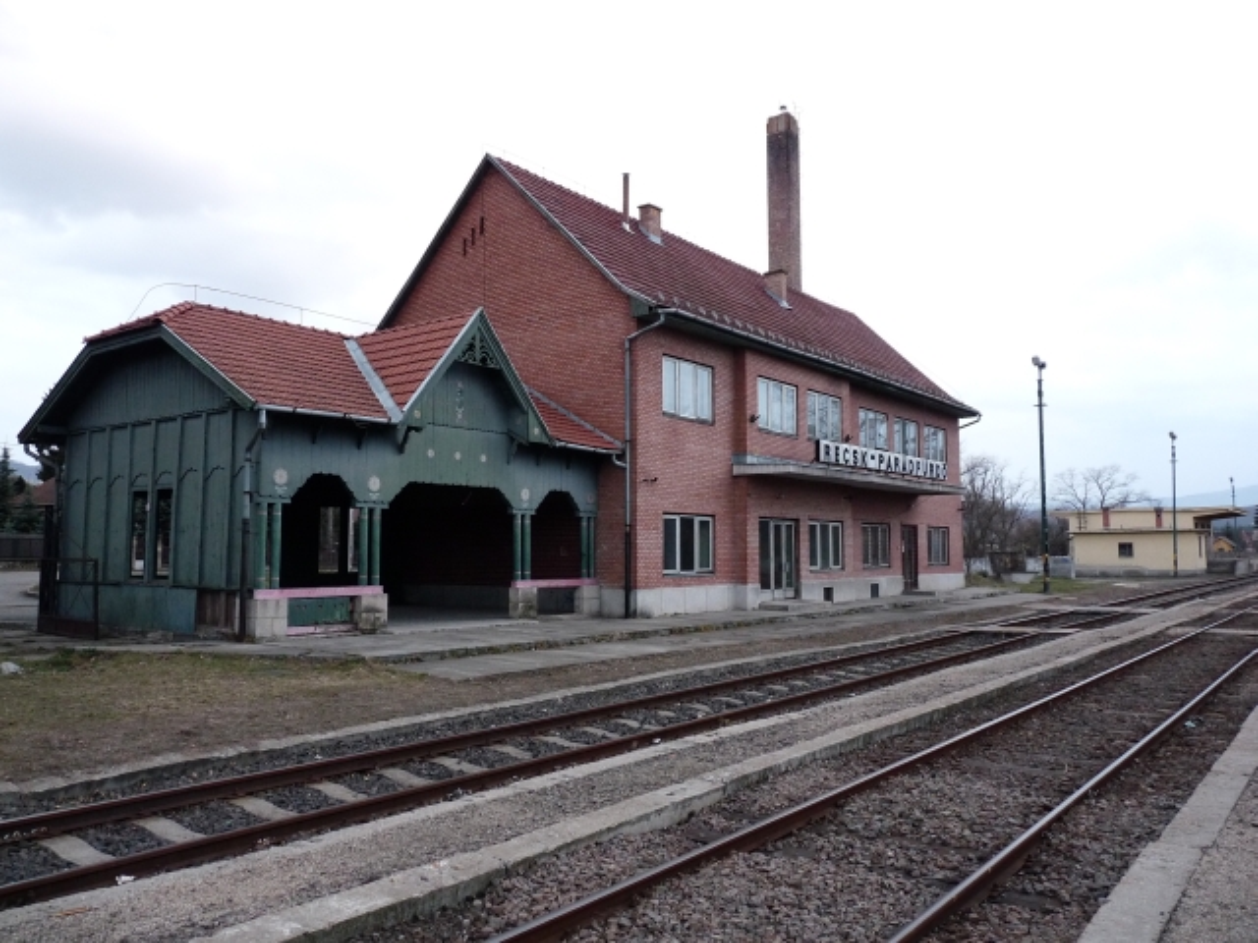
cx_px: 629
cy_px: 472
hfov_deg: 65.3
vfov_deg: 51.4
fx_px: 981
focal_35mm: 27
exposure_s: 1/30
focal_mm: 4.8
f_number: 2.8
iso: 250
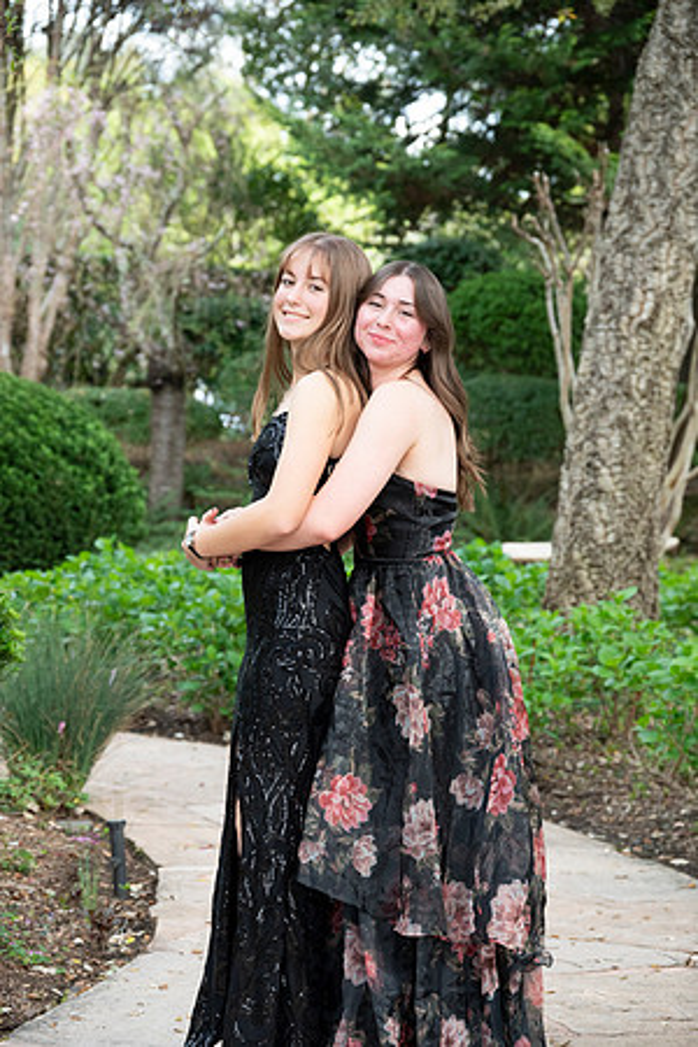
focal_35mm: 100
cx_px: 349
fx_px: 2908
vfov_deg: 20.4
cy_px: 524
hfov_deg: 13.7
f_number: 7.1
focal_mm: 100
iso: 1250
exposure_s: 1/500
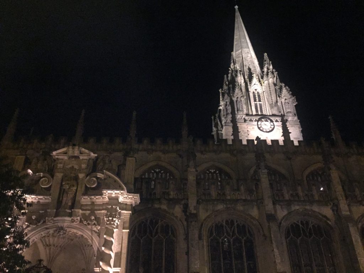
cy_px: 136
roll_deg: +0.4
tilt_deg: +31.4
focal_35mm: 29
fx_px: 305
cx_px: 182
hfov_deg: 61.7
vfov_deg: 48.2
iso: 800
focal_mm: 4.15
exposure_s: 1/17
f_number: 2.2
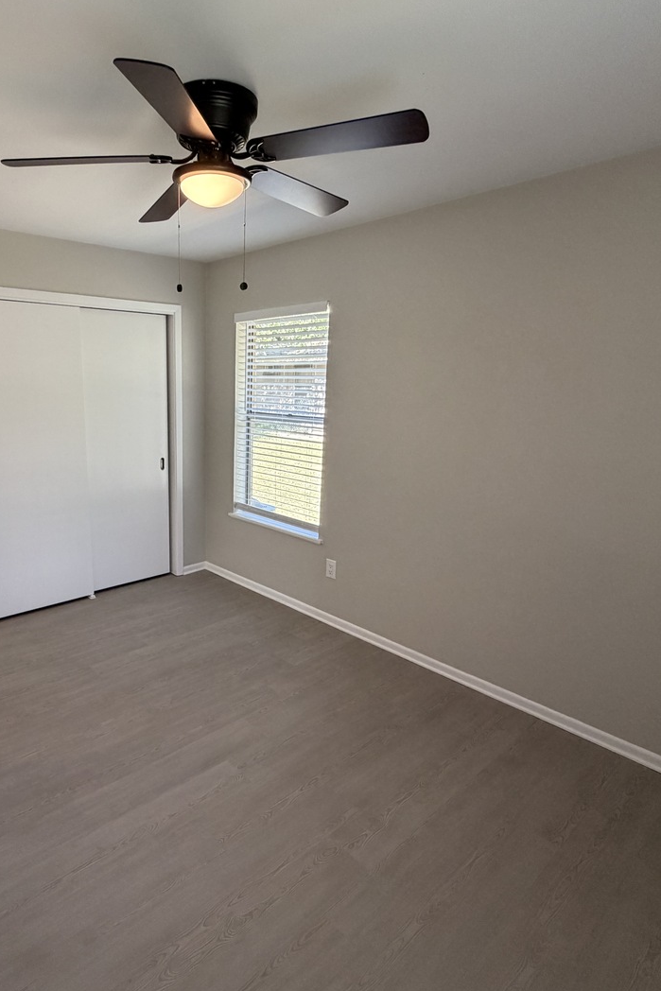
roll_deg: +0.0
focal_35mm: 20
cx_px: 215
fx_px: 551
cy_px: 498
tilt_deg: -12.0
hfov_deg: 60.3
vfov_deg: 84.0
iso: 320
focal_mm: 2.22
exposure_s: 1/121
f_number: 2.2
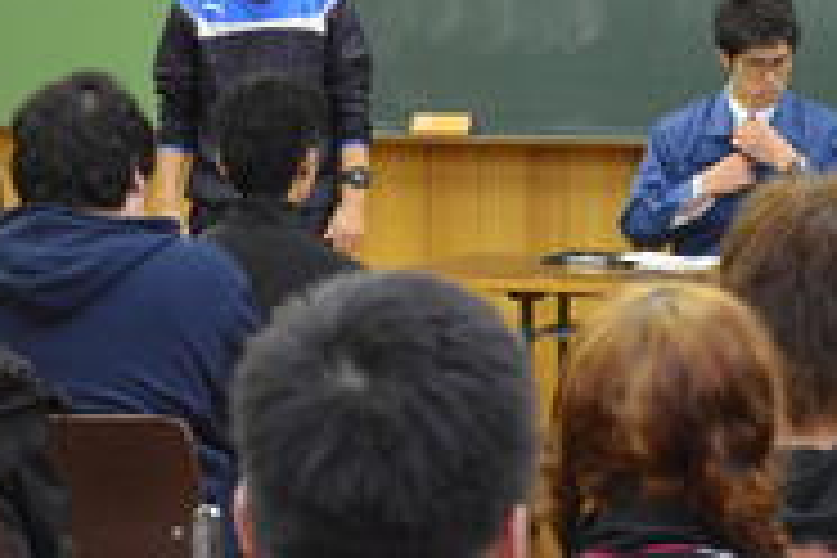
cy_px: 256
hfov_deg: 11.6
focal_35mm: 177
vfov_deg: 7.8
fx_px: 4117
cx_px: 684
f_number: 6.3
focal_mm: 55
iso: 3200
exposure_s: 1/60
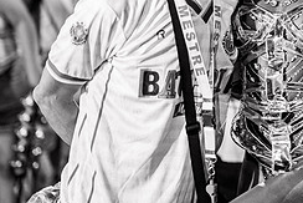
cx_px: 299
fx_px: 1002
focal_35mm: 119
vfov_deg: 11.4
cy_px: -7
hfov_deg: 16.8
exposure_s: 1/320
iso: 2500
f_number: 1.2
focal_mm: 50
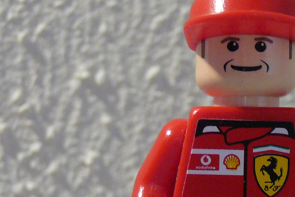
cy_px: 171
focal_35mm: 215
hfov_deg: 9.5
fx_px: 1762
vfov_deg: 6.4
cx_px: 242
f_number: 3.8
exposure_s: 1/20
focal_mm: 12.2
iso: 200
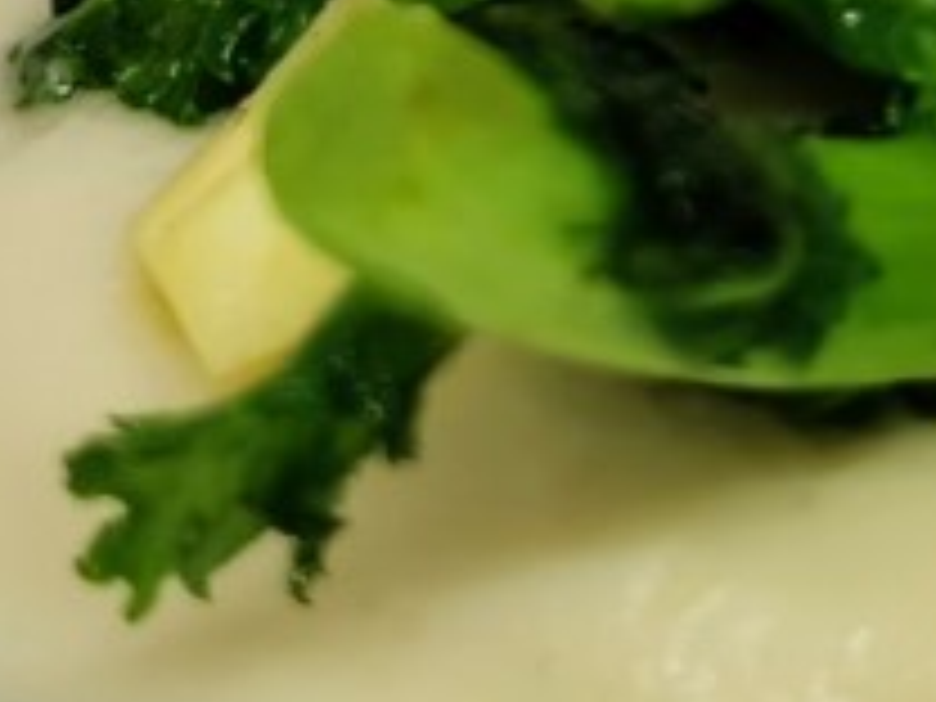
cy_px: -166
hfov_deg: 11.0
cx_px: 1004
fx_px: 4786
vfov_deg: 8.3
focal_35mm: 177
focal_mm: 5.56
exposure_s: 1/100
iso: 100
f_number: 1.6
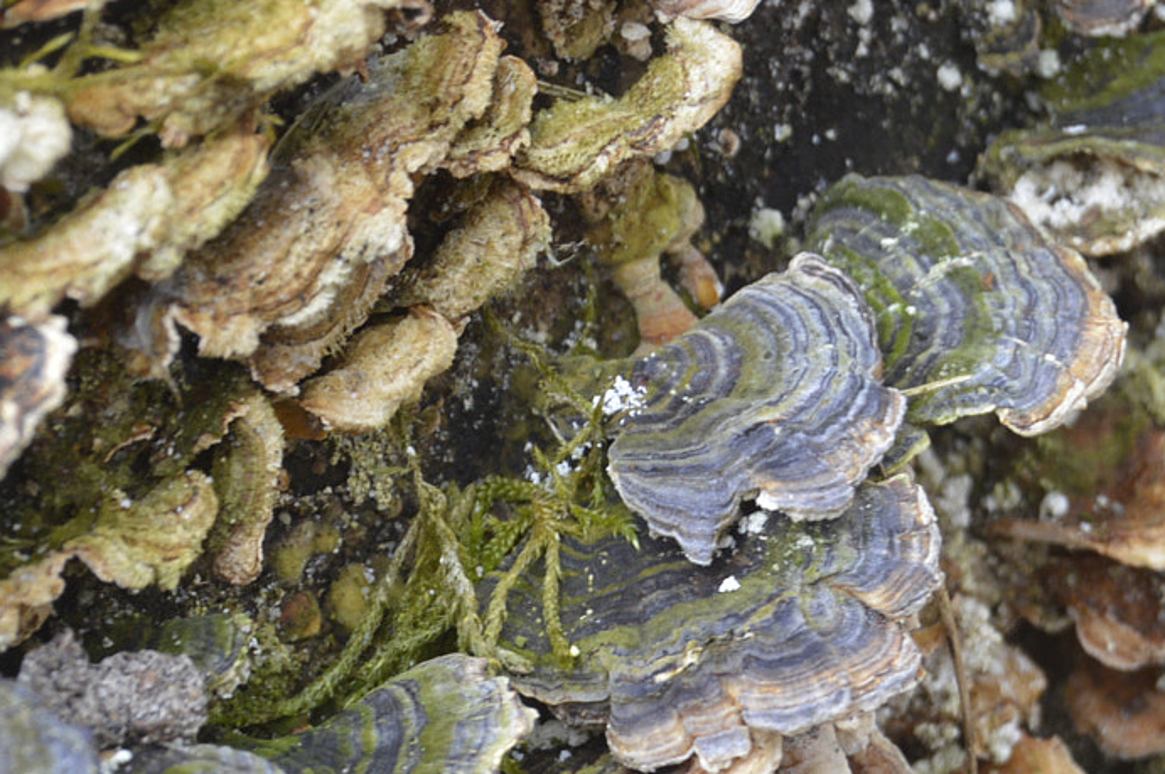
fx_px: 6179
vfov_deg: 7.2
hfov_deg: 10.8
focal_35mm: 191
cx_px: 534
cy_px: 553
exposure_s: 1/125
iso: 320
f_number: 5.6
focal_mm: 55
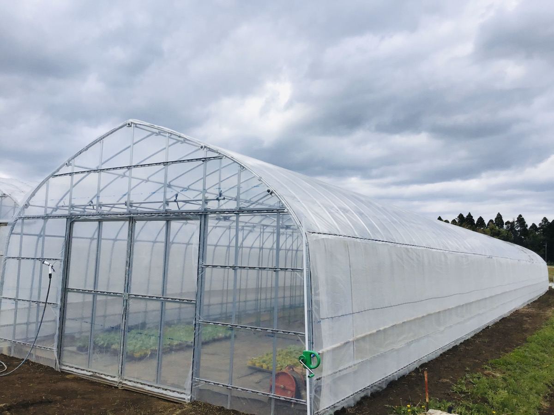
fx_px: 496
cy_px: 208
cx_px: 277
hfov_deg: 58.4
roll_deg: -0.5
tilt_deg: +6.9
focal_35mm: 31
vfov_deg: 45.4
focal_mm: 3.3
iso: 25
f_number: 2.4
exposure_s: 1/1988
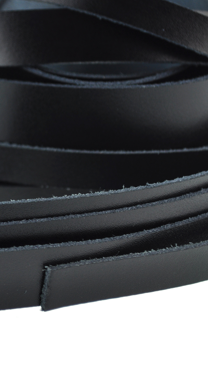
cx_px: -50
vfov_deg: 16.4
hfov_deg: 9.1
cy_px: 185
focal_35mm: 131
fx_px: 1282
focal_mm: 55
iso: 200
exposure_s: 1/60
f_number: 8
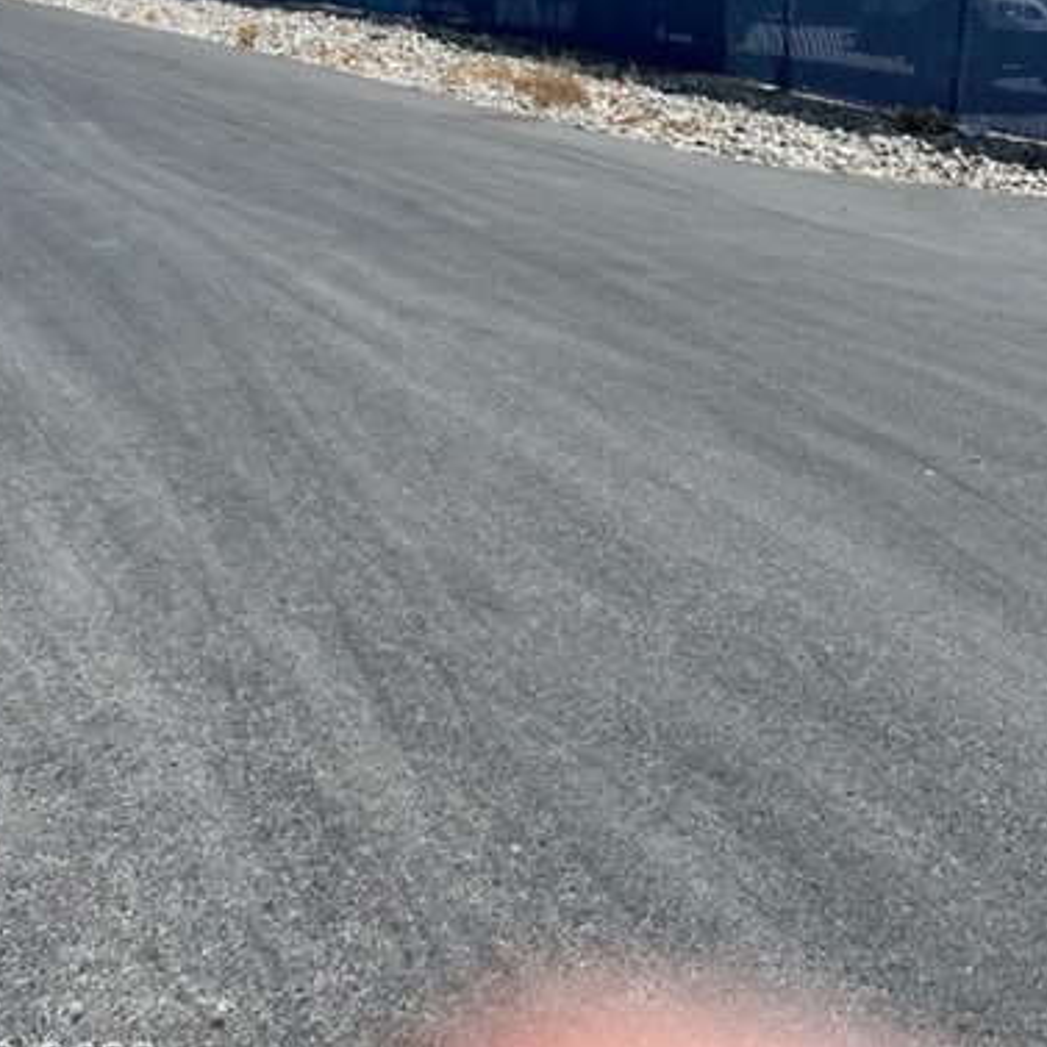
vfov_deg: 41.0
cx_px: 580
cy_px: 211
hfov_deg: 42.8
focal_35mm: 39
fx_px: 1335
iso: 50
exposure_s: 1/5882
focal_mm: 5.7
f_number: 1.5
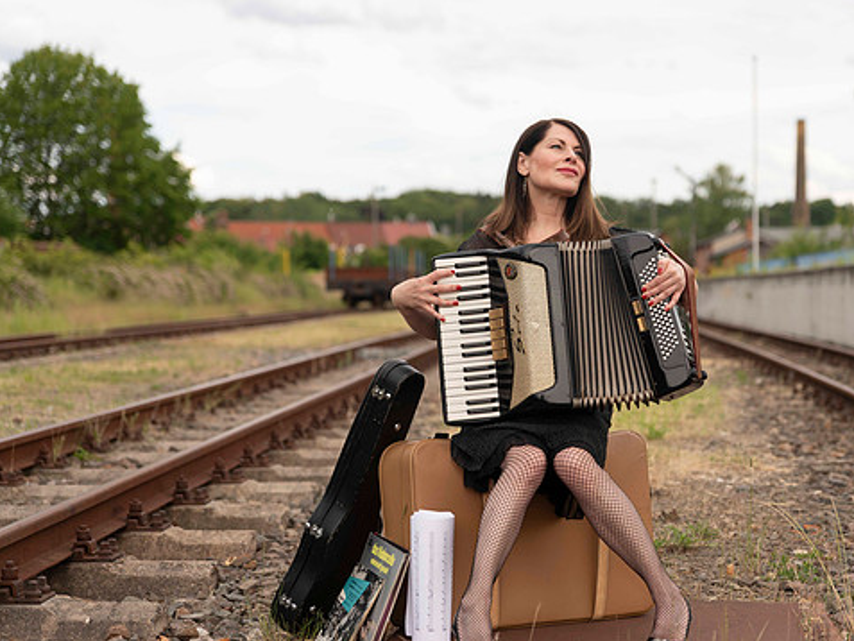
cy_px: 345
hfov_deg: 25.6
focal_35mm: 76
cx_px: 516
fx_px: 1875
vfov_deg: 19.4
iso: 64
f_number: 2.8
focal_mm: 65
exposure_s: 1/800
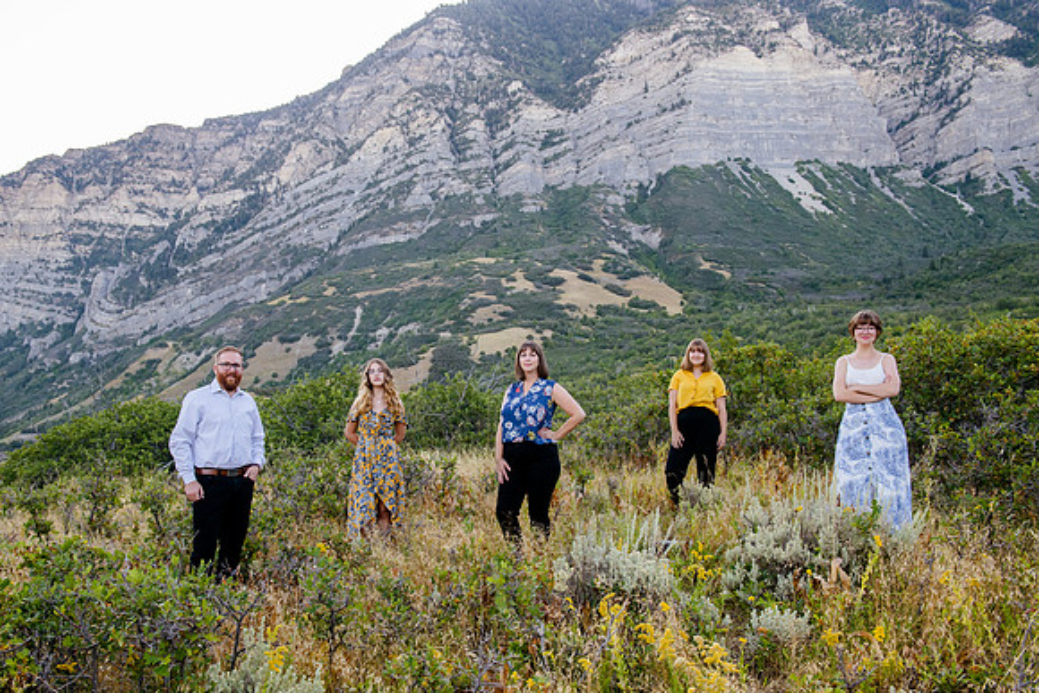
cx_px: 468
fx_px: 1015
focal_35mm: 35
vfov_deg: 37.7
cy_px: 372
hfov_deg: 54.1
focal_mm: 32
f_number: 6.3
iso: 800
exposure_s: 1/200
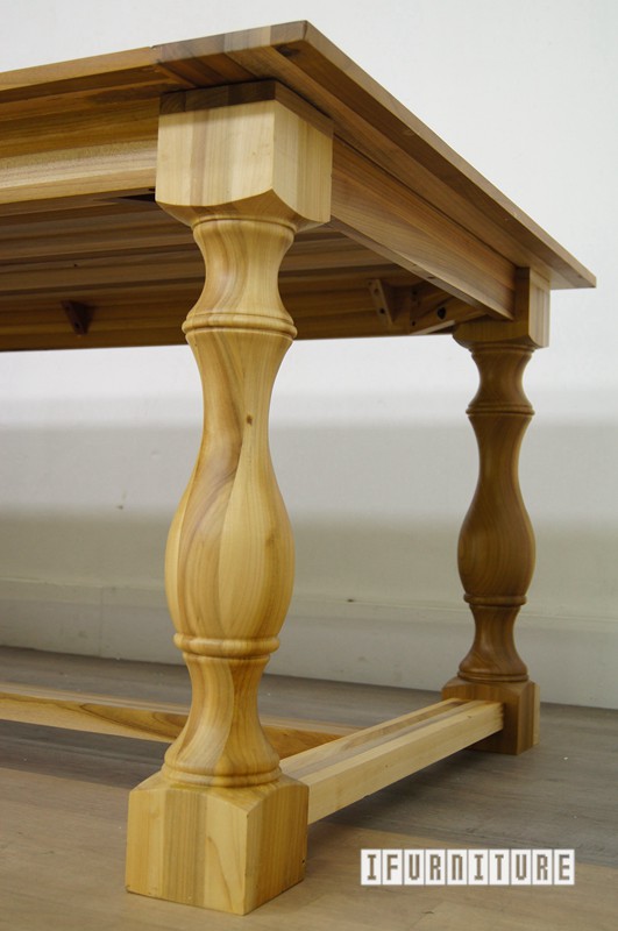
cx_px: 309
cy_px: 466
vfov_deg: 43.7
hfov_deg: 29.8
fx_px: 1162
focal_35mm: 45
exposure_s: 1/80
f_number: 4.5
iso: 400
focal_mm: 30
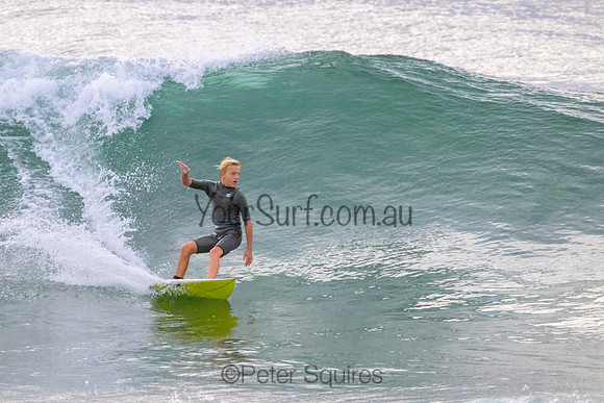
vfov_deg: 1.4
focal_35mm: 958
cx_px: 269
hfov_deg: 2.2
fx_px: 16074
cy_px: 181
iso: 5600
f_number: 11
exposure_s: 1/1600
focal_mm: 800
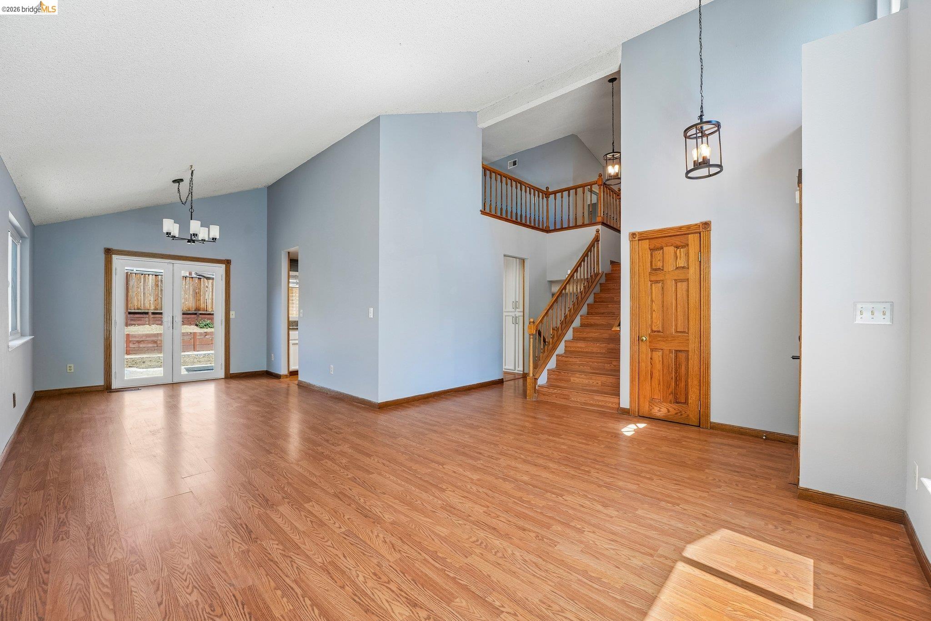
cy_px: 310
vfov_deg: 81.2
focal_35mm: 14
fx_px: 362
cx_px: 466
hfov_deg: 104.3
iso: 500
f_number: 8
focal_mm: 14
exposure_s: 1/25
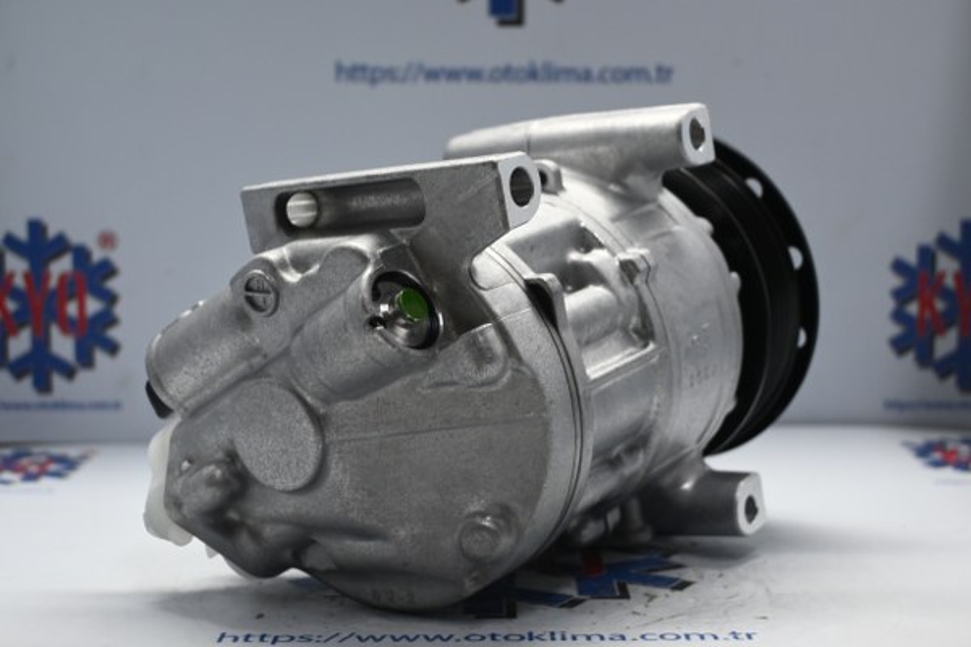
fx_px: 1497
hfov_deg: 35.9
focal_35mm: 56
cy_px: 324
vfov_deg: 24.4
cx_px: 486
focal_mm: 37
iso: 640
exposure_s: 1/60
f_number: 5.3
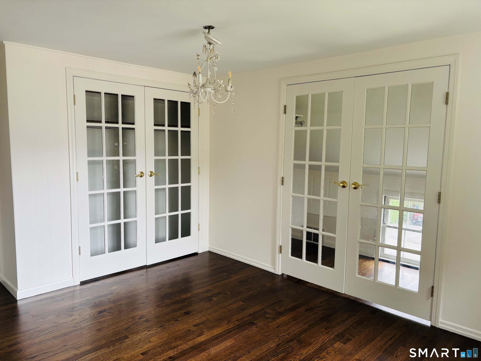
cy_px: 180
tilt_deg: -6.1
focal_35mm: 26
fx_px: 361
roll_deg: -0.6
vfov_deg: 53.1
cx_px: 240
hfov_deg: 67.3
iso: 100
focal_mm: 5.96
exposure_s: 1/121
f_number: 1.6
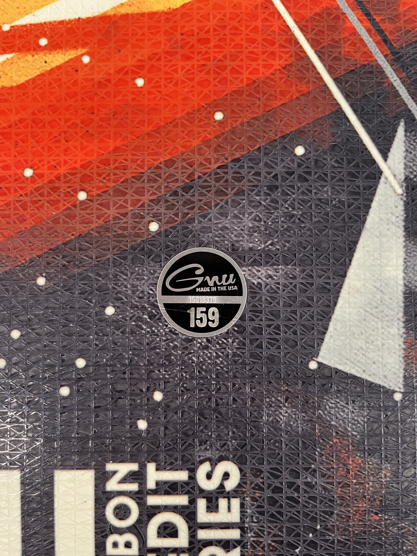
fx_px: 418
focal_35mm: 26
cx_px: 208
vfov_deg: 67.3
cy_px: 278
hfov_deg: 53.1
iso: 160
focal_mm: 5.1
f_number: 1.6
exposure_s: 1/60
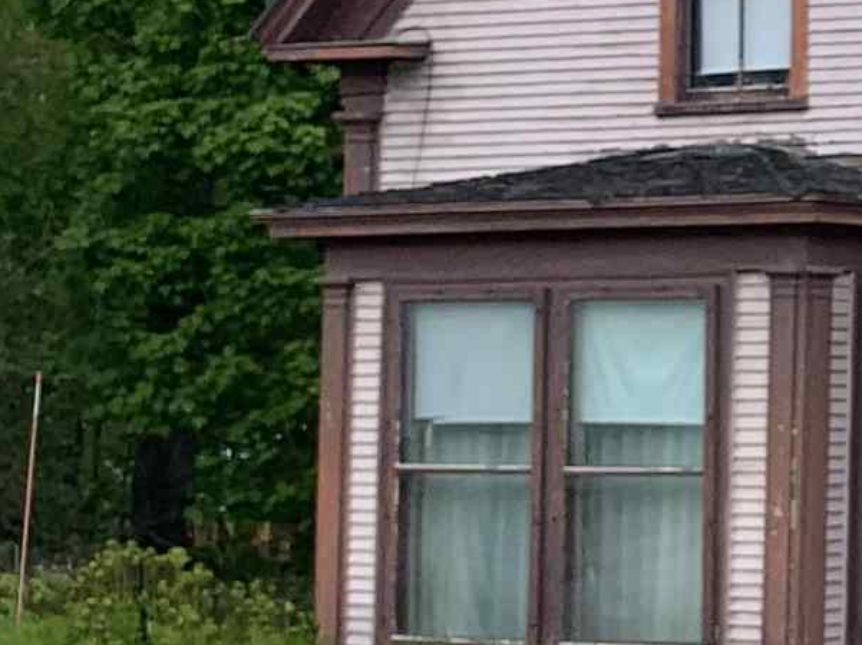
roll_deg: -0.5
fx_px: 3310
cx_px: 1879
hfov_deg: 12.5
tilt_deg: -0.3
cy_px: 305
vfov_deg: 11.1
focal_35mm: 133
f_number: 1.8
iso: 25
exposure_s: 1/1111
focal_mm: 4.25
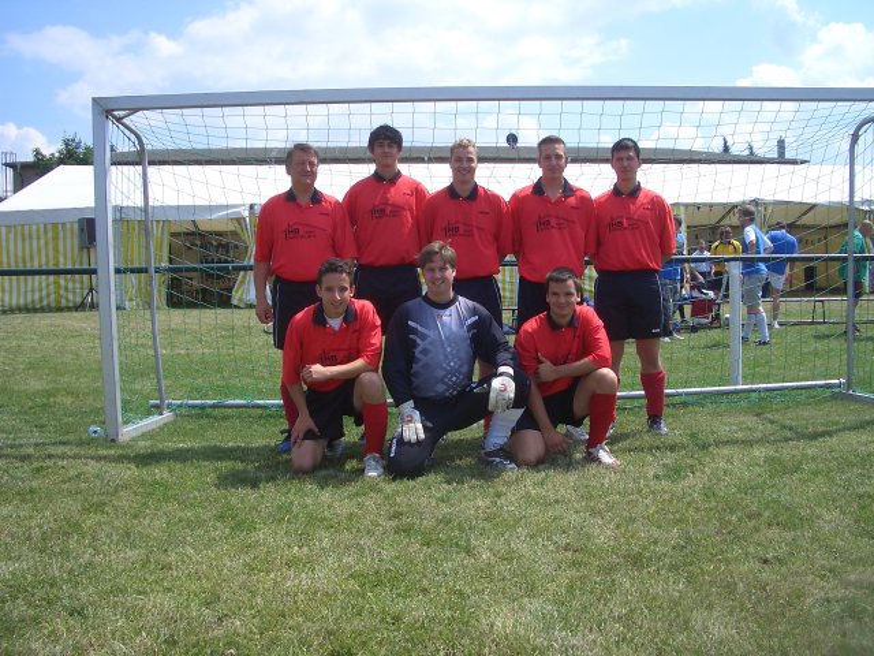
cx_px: 437
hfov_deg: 52.6
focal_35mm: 35
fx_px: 884
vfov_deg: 40.7
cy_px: 328
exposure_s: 1/500
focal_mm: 5.8
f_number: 4.3
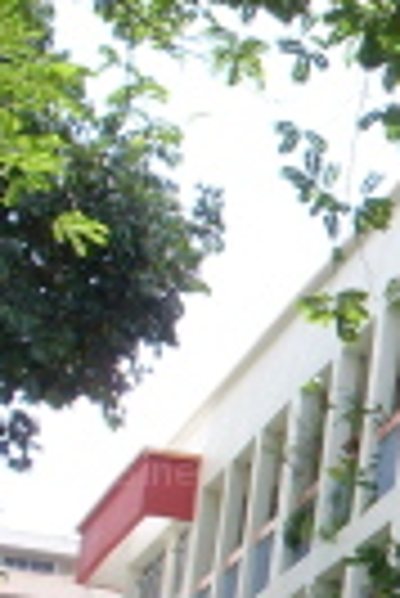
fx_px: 2709
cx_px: 1173
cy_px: 477
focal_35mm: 163
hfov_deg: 7.5
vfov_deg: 12.5
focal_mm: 6.3
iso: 80
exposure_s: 1/60
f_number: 8.4
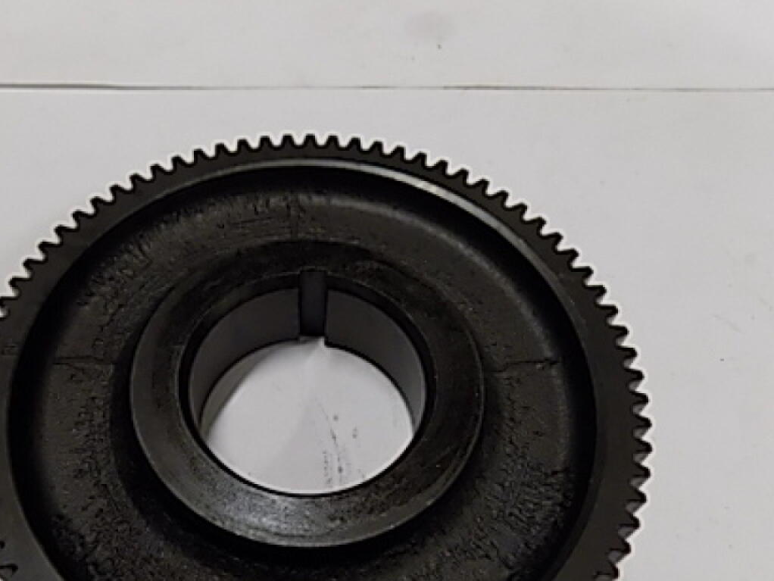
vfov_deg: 38.8
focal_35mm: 36
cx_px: 315
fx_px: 805
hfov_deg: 51.1
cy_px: 423
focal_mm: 4
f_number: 3.1
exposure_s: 1/30
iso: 250
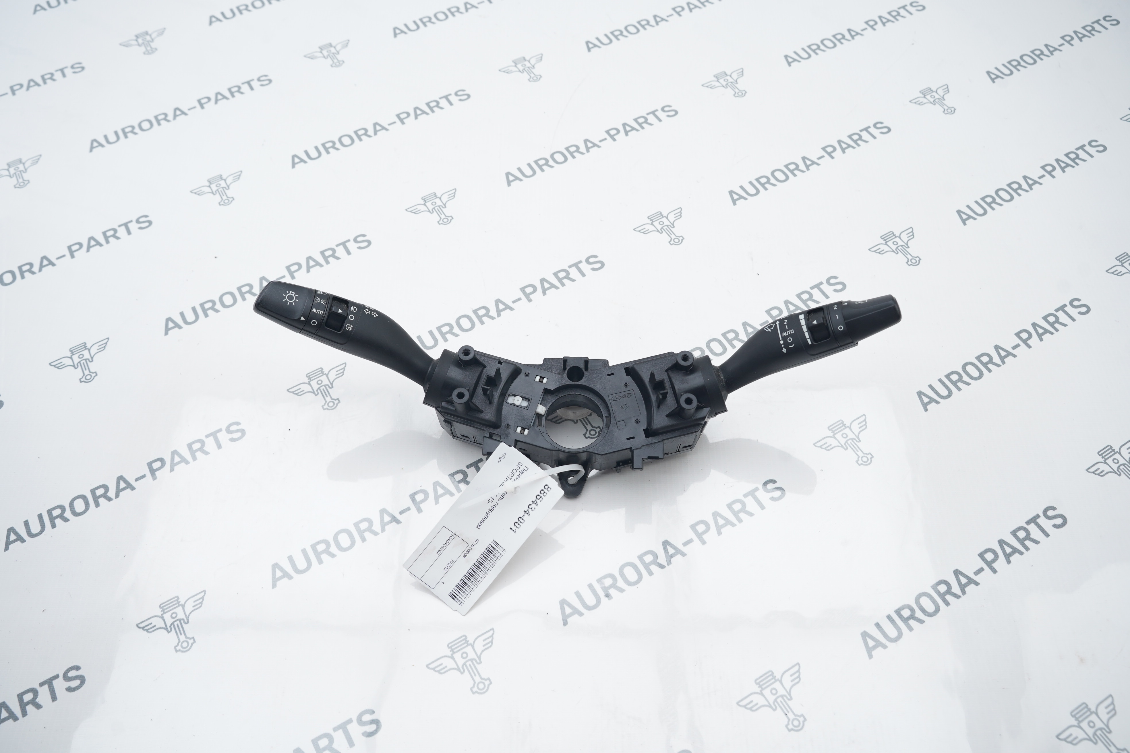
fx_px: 879
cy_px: 376
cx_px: 565
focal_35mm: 28
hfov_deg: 65.5
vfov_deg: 46.4
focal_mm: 28
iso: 500
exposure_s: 1/160
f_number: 6.3
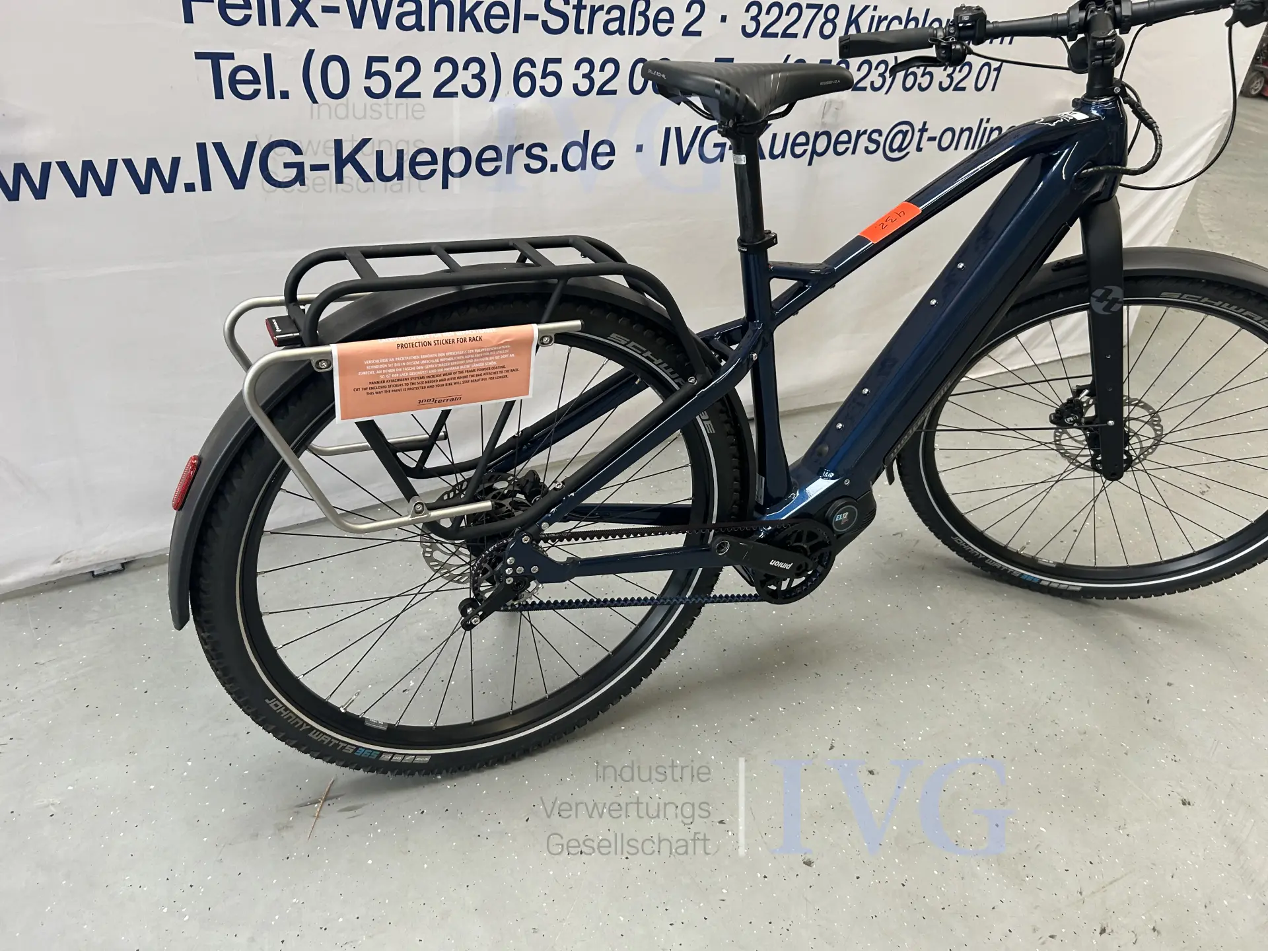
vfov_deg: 53.1
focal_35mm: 26
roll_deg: -8.7
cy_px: 476
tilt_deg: -31.2
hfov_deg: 67.3
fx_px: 952
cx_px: 634
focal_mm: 5.7
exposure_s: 1/100
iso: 125
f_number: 1.5
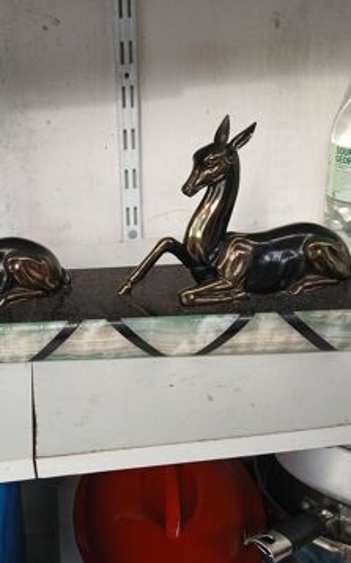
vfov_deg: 52.8
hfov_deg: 33.5
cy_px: 282
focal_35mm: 37
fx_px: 568
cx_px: 76
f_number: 1.8
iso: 32
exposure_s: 1/50
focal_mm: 3.98
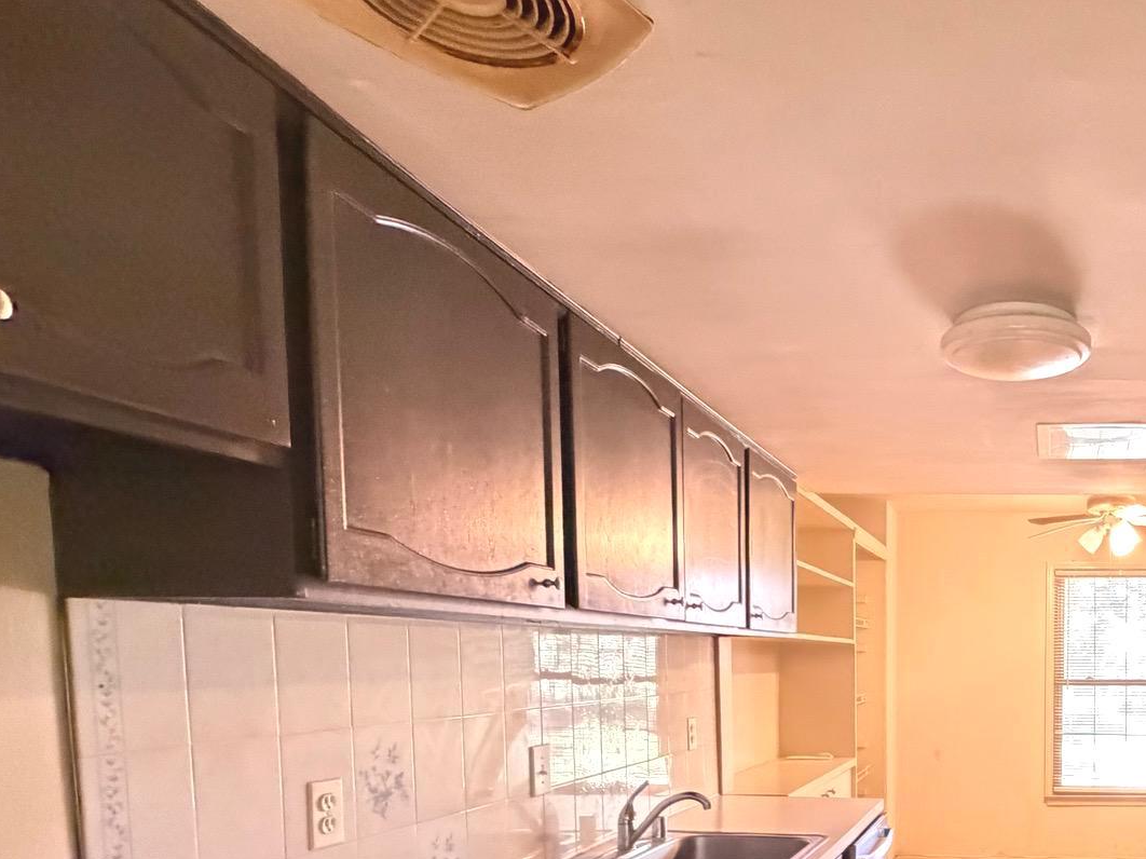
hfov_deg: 57.0
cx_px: 1013
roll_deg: +0.2
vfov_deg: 47.6
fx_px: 894
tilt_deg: -4.5
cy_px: 724
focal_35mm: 27
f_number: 2.2
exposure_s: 1/30
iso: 2000
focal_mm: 2.22
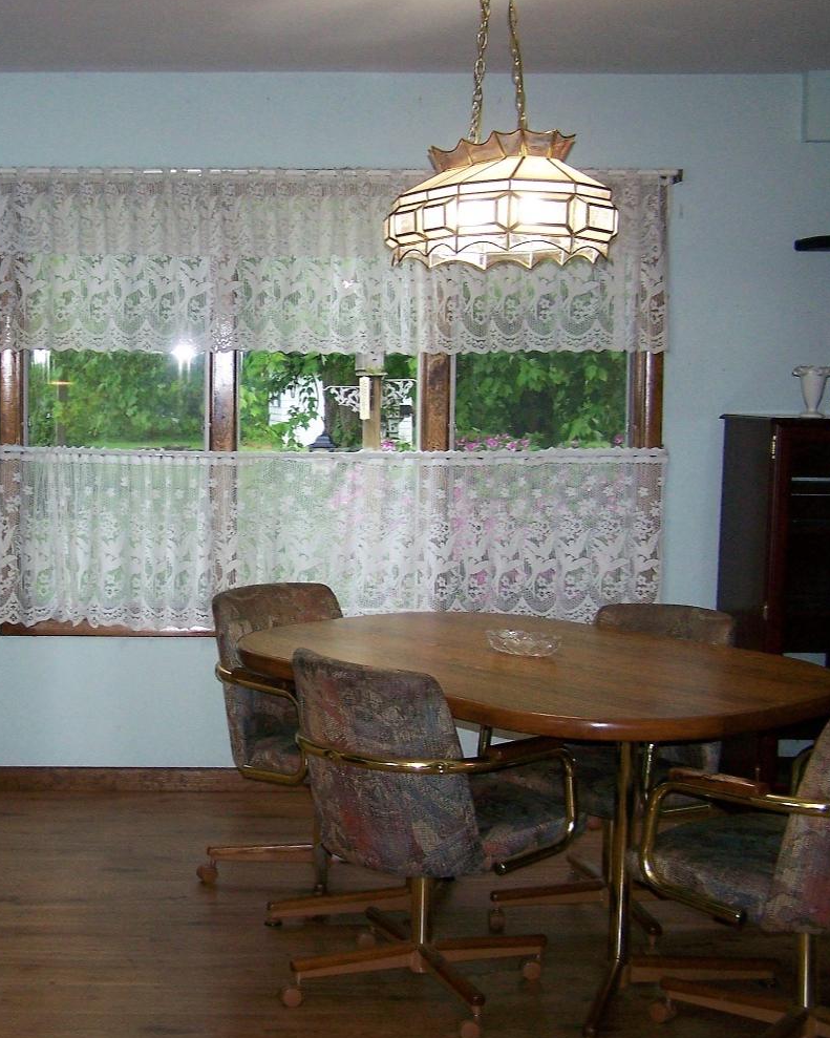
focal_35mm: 54
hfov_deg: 27.5
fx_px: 1658
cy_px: 510
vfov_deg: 34.7
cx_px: 154
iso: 160
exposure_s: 1/60
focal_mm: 6.3
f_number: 2.8
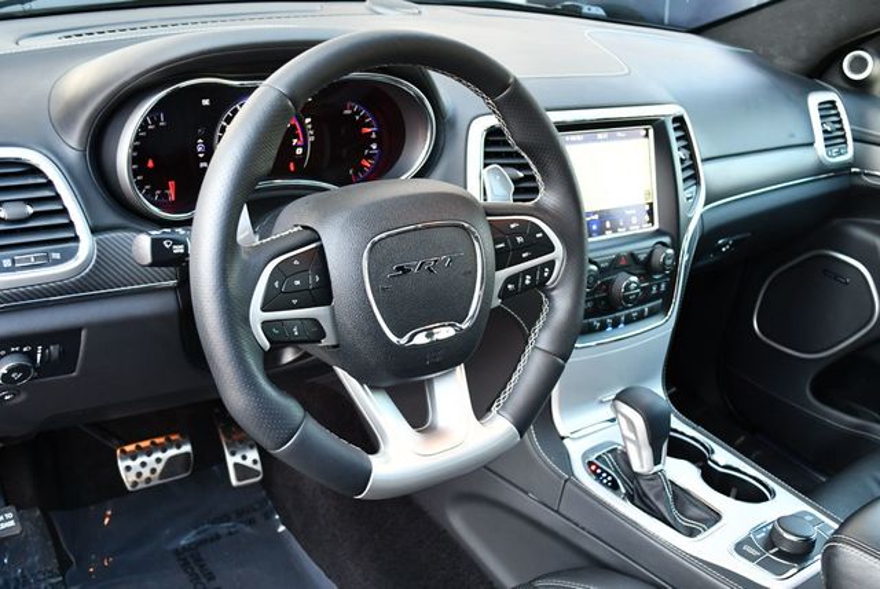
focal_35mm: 40
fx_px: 979
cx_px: 440
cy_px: 294
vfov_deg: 33.5
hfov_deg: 48.4
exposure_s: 1/125
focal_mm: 20
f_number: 3.8
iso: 1000
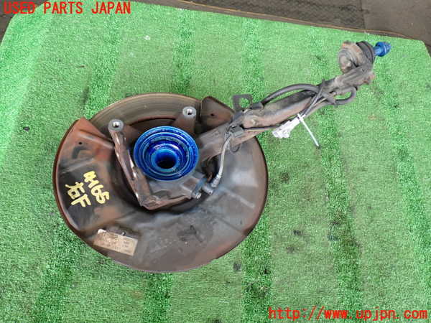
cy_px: 162
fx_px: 398
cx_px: 216
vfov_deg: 44.2
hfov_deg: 56.8
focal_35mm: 32
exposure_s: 1/30
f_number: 2.4
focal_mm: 5.79
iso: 200
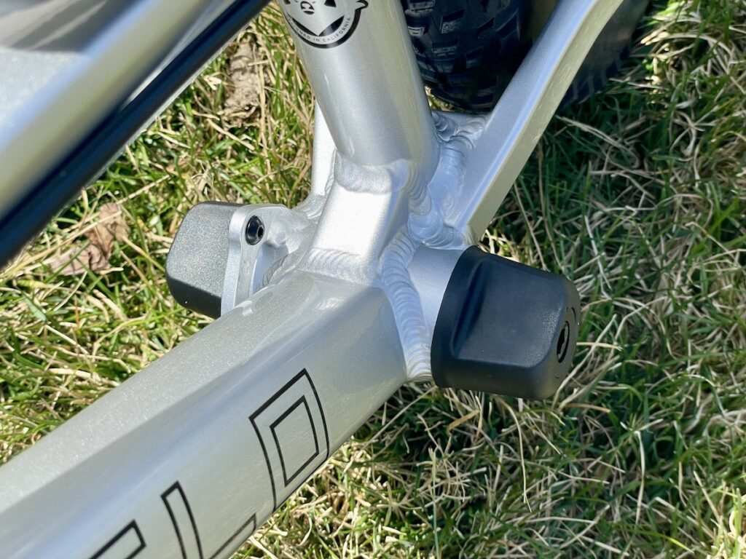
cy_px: 280
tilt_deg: -76.9
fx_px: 1121
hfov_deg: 36.8
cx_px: 373
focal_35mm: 52
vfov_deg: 28.0
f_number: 2
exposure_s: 1/786
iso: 25
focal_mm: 6
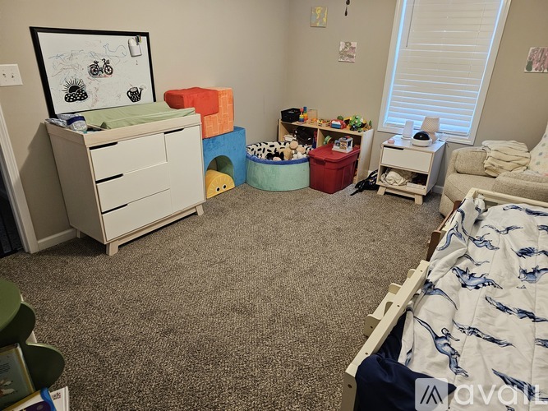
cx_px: 274
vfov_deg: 58.9
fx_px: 364
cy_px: 206
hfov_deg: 73.9
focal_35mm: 23
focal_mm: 6.3
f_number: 1.7
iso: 640
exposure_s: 1/60
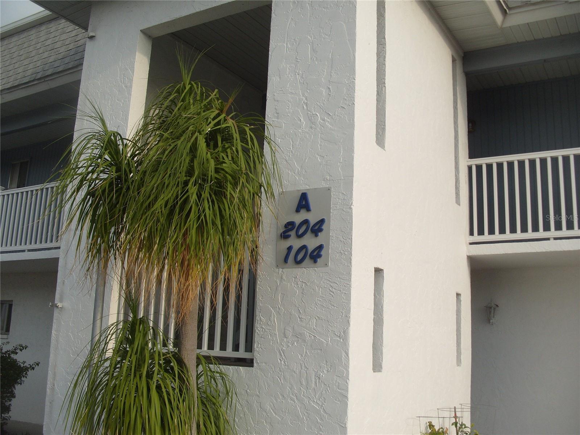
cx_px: 290
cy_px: 218
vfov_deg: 40.7
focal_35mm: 35
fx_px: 586
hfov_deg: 52.6
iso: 80
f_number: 2.8
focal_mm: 7.8
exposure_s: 1/1500
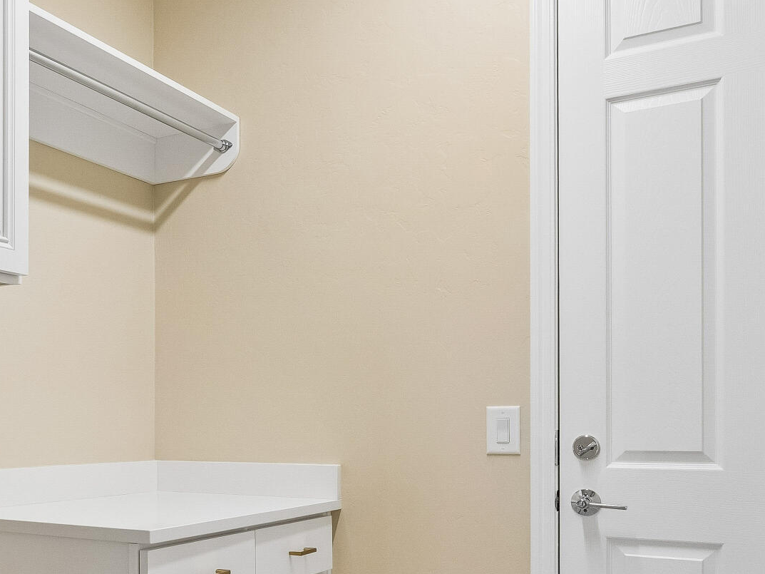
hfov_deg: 38.8
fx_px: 980
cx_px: 38
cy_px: 432
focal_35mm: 44
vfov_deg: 32.0
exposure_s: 1/25
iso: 400
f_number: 8
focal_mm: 11
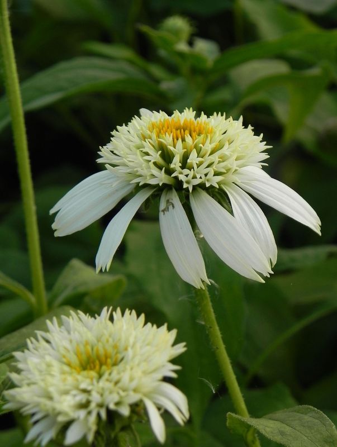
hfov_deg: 19.7
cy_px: 224
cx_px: 168
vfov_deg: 25.9
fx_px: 970
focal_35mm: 75
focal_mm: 13.4
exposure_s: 1/100
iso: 160
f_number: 4.5
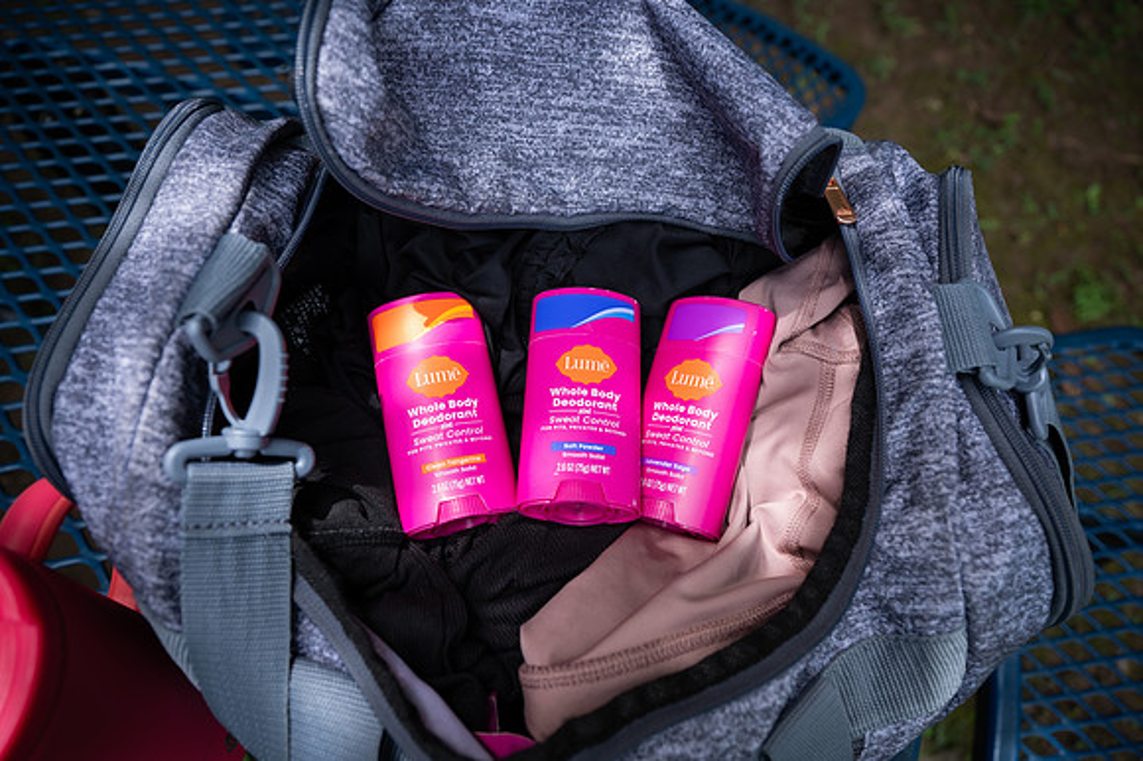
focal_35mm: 24
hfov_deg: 73.8
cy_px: 380
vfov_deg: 53.1
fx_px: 762
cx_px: 572
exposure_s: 1/200
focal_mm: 24
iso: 64
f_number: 4
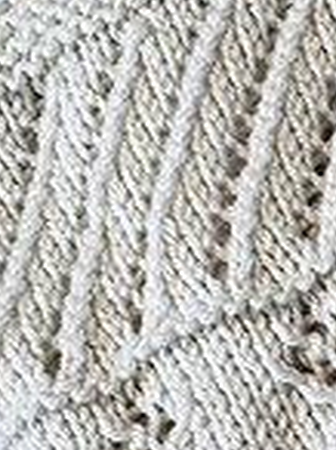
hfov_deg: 11.7
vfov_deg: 15.4
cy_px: 746
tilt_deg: -73.7
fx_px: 1480
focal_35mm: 114
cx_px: 666
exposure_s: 1/50
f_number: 1.8
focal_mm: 4.25
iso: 160
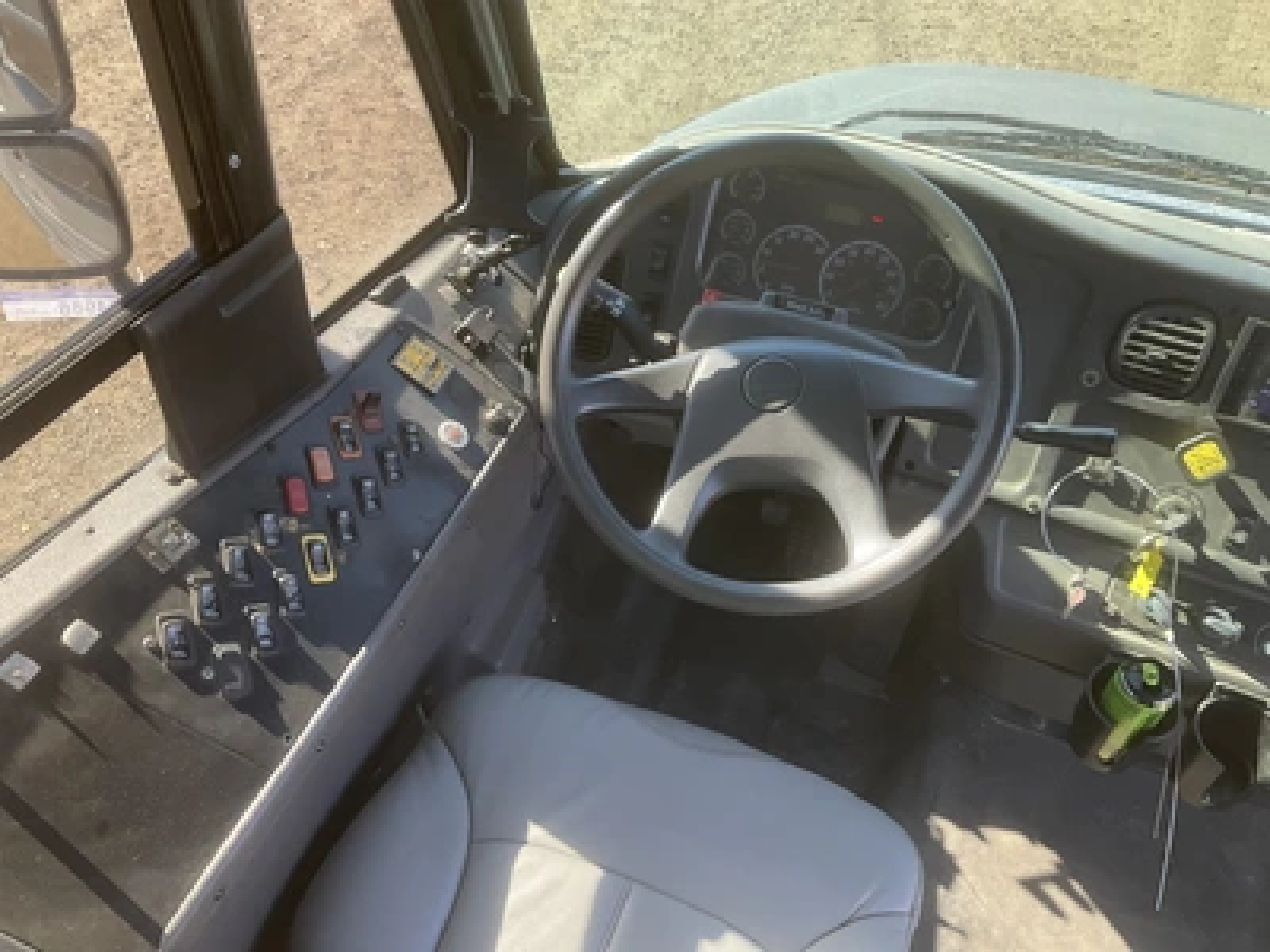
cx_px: 635
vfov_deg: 48.2
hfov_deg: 61.7
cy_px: 476
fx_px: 1064
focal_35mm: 29
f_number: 1.8
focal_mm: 3
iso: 64
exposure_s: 1/122
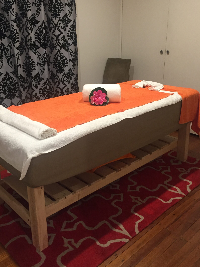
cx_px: 89
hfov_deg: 40.6
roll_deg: +1.0
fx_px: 270
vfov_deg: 52.5
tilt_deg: -18.1
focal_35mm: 35
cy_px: 121
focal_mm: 4.15
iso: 250
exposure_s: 1/33
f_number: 2.2
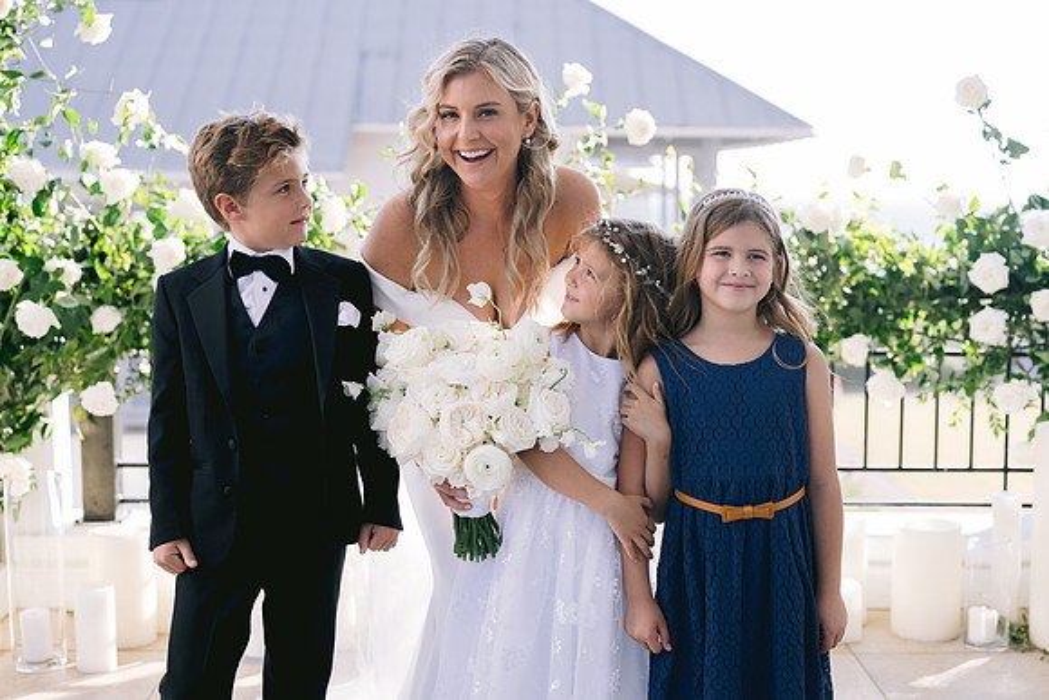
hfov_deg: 37.8
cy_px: 365
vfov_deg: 25.7
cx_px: 550
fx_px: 1532
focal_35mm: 53
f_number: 2.8
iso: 200
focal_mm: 50
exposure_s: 1/640
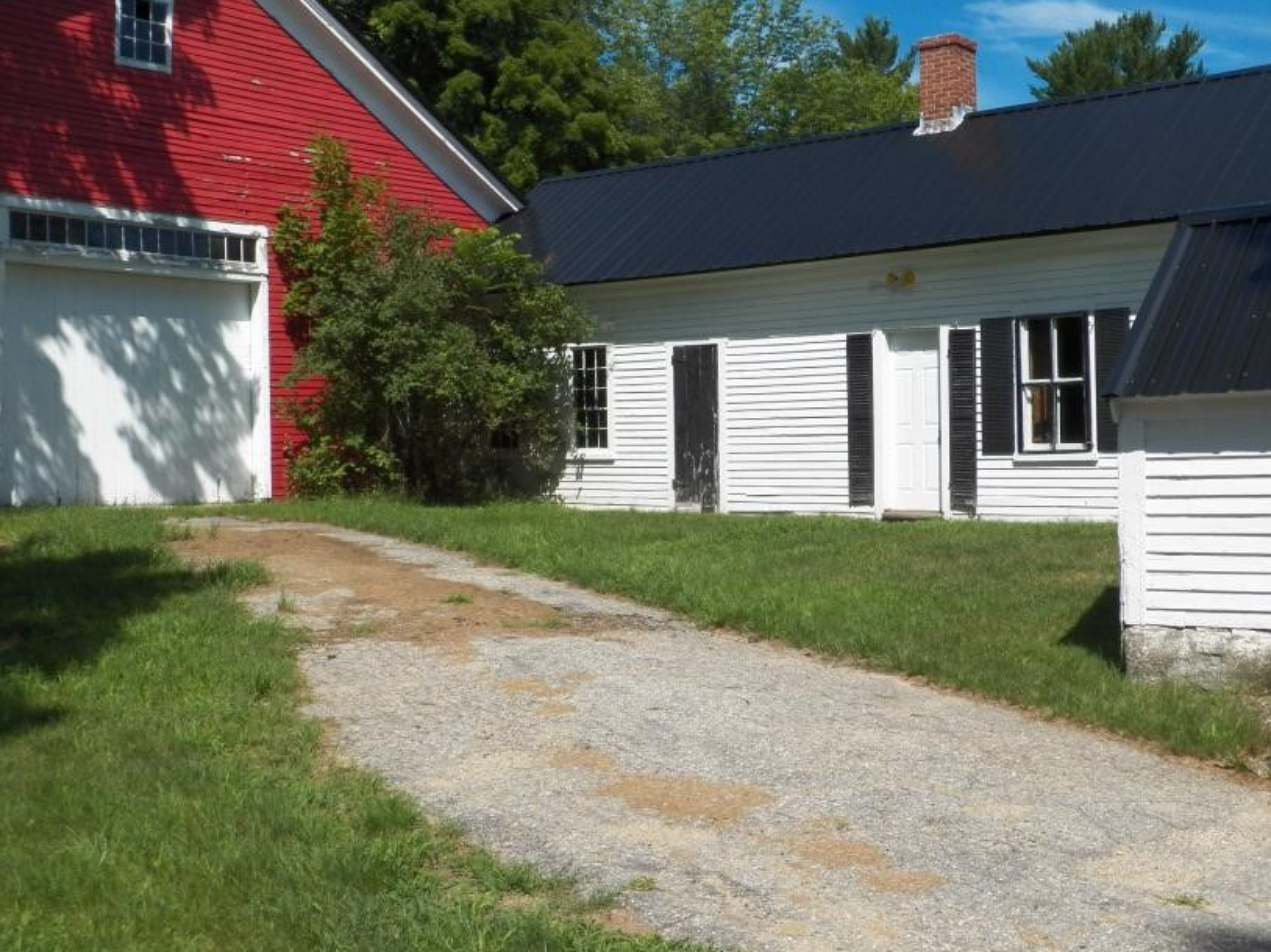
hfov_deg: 47.8
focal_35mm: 39
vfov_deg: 36.8
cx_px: 698
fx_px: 1432
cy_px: 418
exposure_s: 1/1250
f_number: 4.5
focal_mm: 5.5
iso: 125
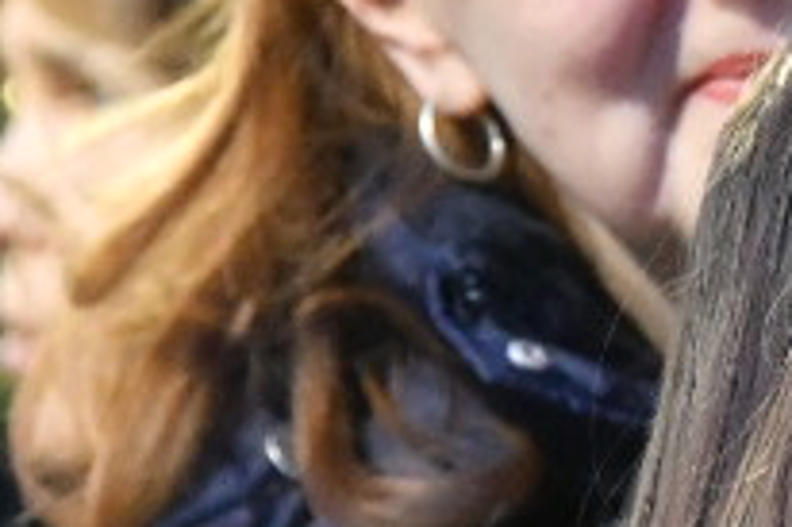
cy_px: 500
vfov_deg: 1.3
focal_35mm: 1064
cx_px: 1365
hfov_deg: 1.9
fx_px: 23389
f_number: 3.2
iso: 6400
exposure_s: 1/80
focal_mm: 135
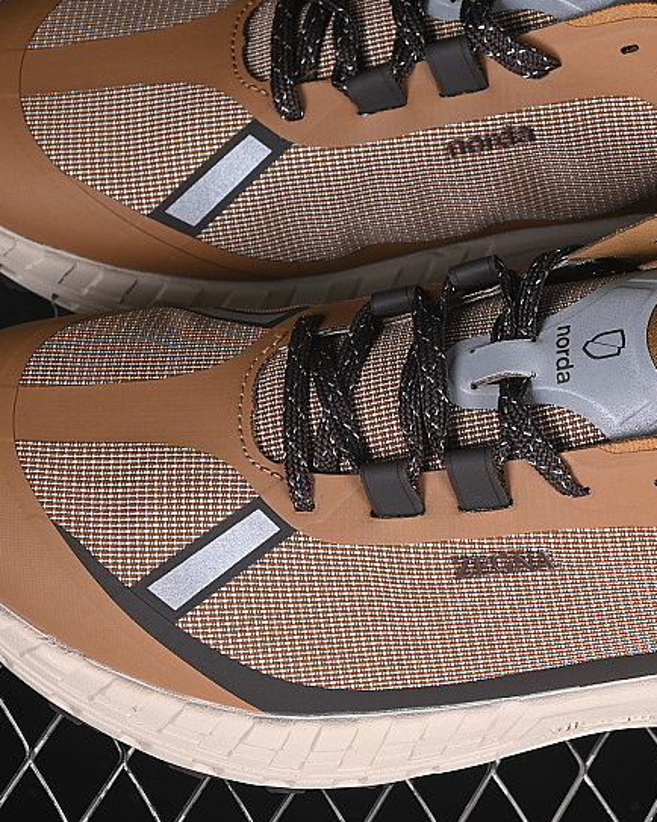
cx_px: 525
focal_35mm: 140
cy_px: 318
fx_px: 3405
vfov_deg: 13.8
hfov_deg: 11.0
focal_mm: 50
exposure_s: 1/60
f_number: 6.3
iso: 160
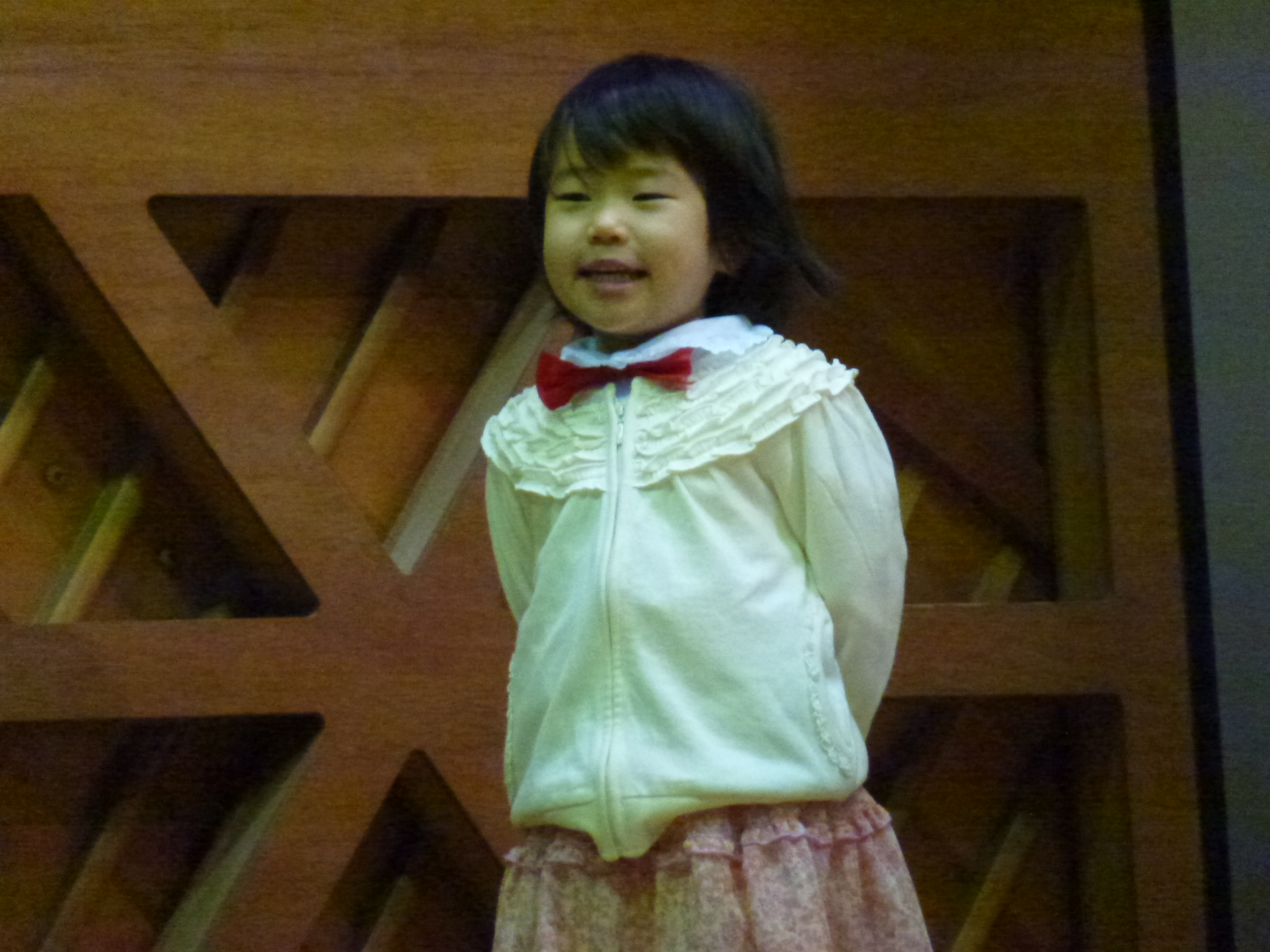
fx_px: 14088
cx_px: 635
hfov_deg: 5.2
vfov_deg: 3.9
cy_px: 476
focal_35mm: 384
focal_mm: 68.8
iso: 1600
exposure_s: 1/40
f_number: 5.9
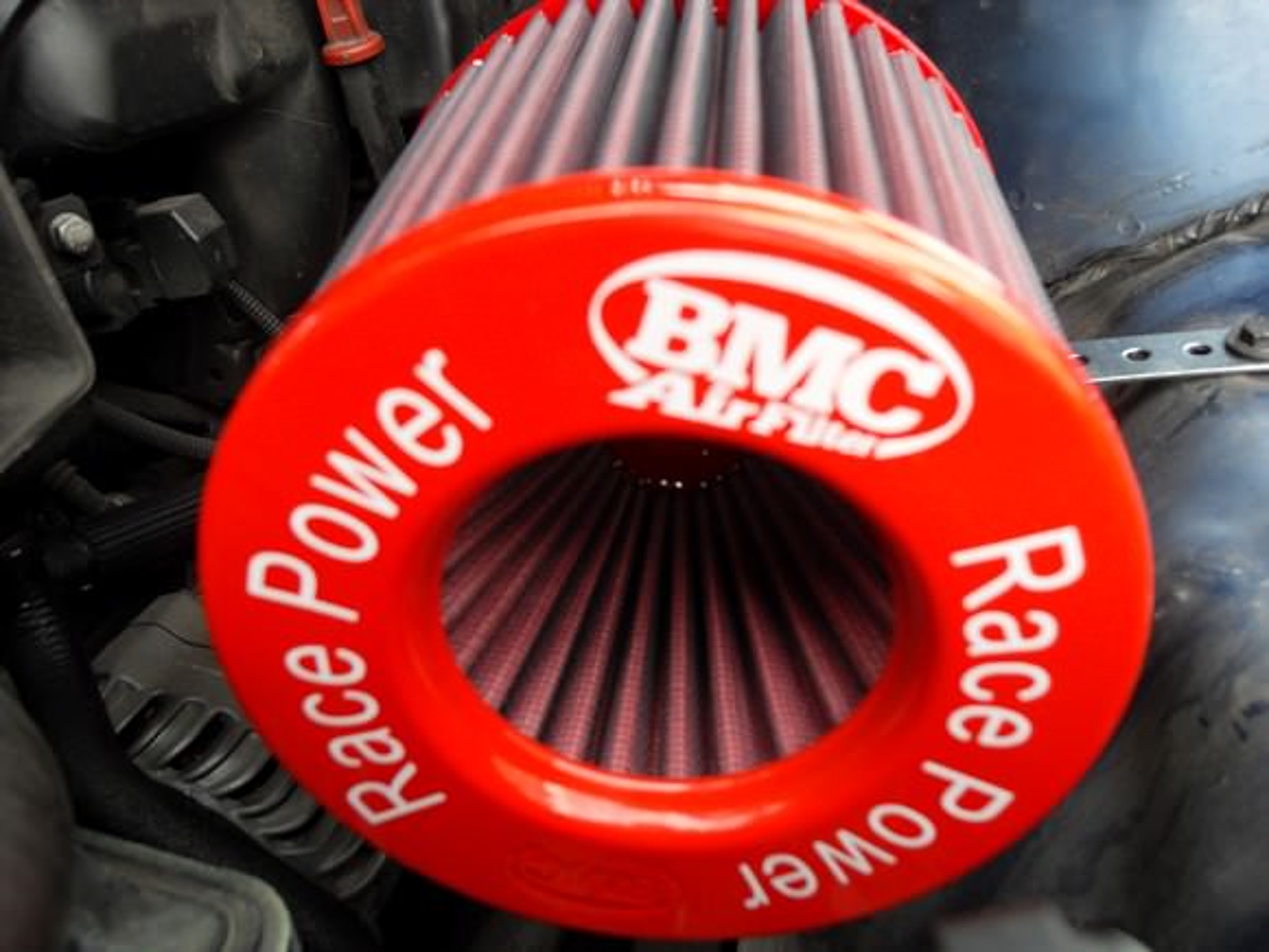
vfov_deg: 49.7
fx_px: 1026
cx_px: 634
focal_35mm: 28
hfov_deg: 63.4
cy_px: 476
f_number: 2.8
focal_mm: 6
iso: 120
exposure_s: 1/45
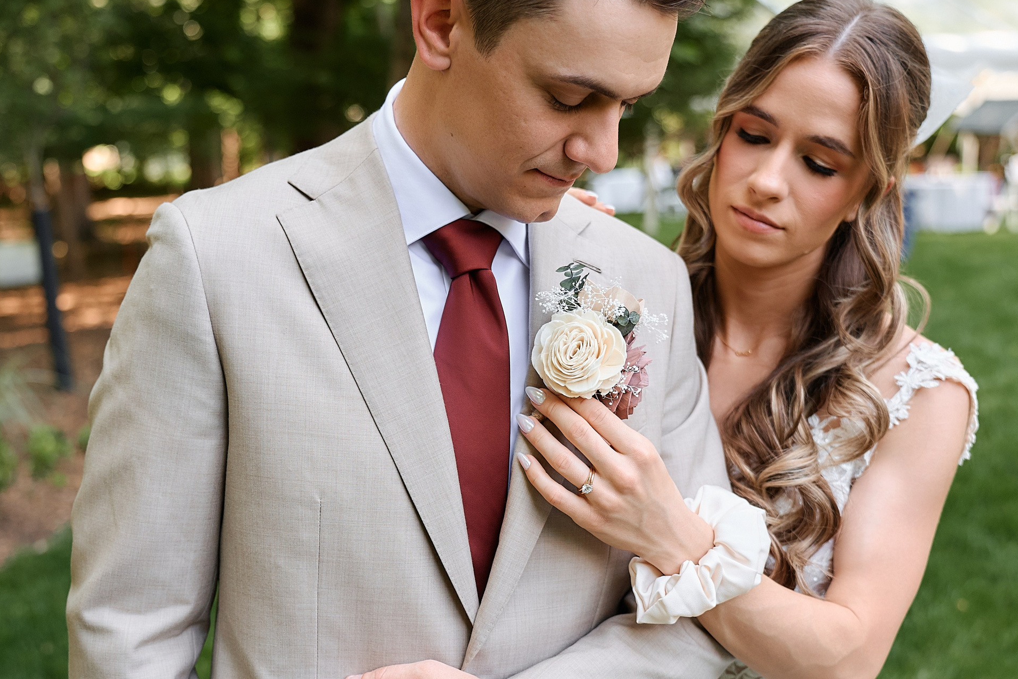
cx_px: 537
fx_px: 1329
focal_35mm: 47
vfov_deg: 28.5
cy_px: 443
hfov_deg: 41.9
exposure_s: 1/320
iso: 500
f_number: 2.8
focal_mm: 35
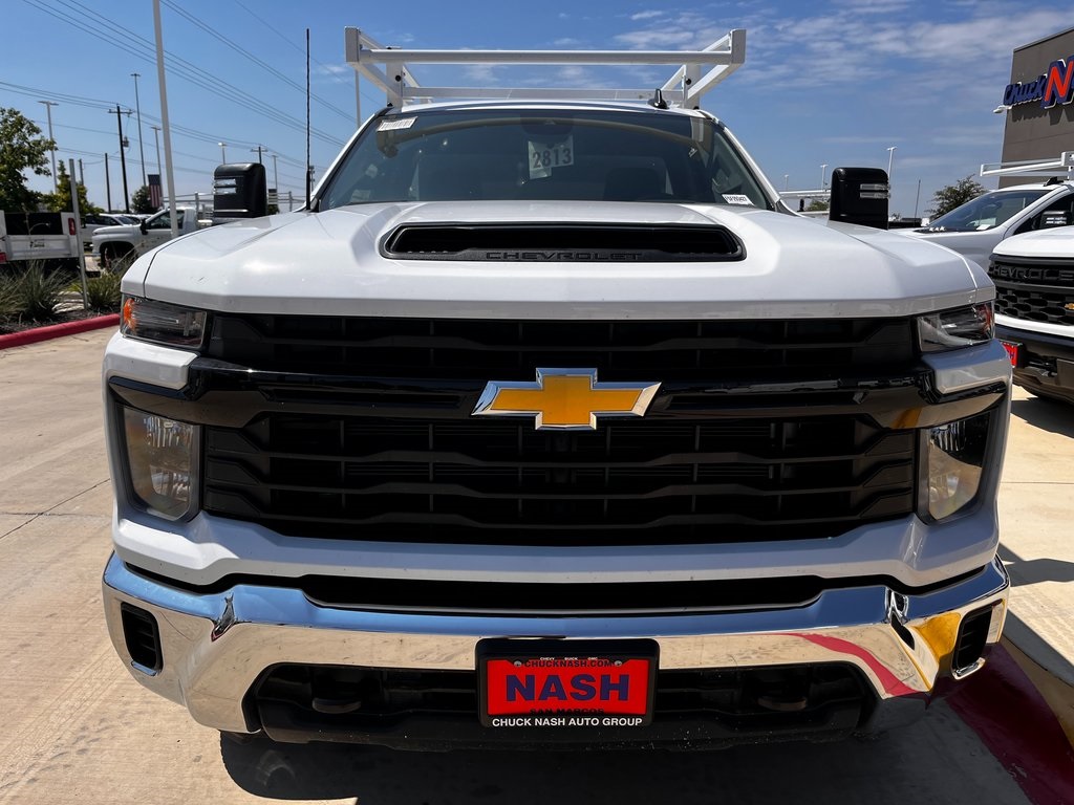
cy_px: 402
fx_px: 807
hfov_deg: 67.3
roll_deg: +0.0
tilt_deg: -12.7
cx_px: 537
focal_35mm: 26
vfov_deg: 53.1
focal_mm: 5.1
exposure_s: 1/4149
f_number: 1.6
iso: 50
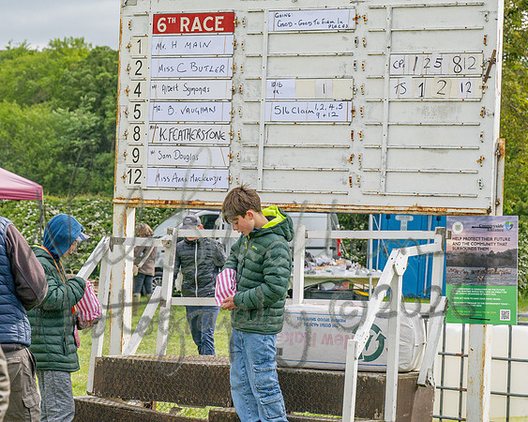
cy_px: 228
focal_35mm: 128
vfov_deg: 12.1
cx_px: 186
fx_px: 1995
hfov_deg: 15.1
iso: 400
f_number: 5.6
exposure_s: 1/1600
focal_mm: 70
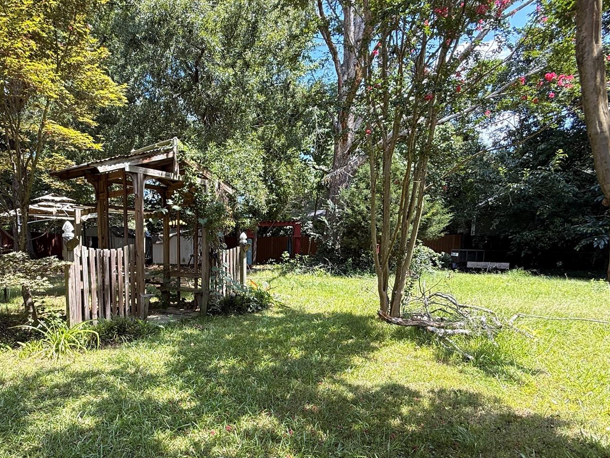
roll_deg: -0.5
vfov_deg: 60.0
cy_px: 296
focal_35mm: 22
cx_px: 220
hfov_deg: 74.7
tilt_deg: -6.1
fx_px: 388
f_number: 2.2
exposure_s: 1/277
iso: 50
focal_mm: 2.22
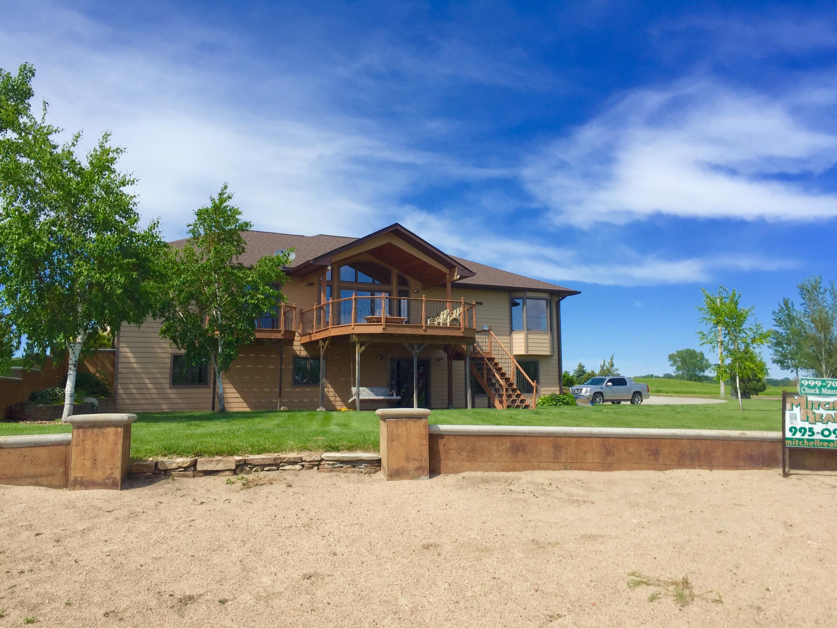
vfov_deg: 48.2
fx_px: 701
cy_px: 314
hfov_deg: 61.7
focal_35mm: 29
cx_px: 418
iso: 32
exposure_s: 1/2198
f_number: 2.2
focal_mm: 4.15
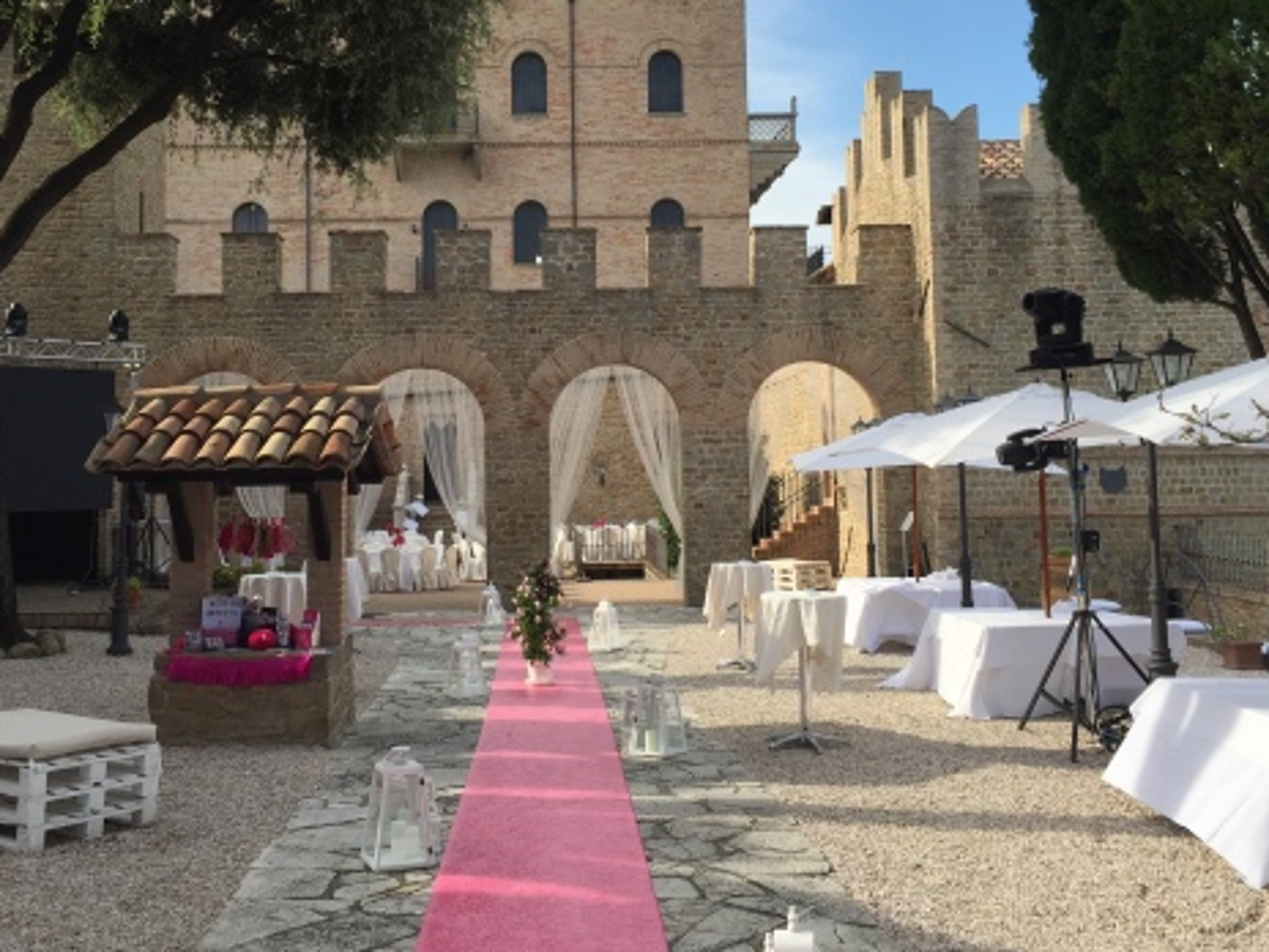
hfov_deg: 46.8
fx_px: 1466
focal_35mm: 40
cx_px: 585
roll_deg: +0.8
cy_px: 358
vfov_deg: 35.8
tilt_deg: +2.6
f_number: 2.2
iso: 32
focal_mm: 4.15
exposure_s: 1/1236
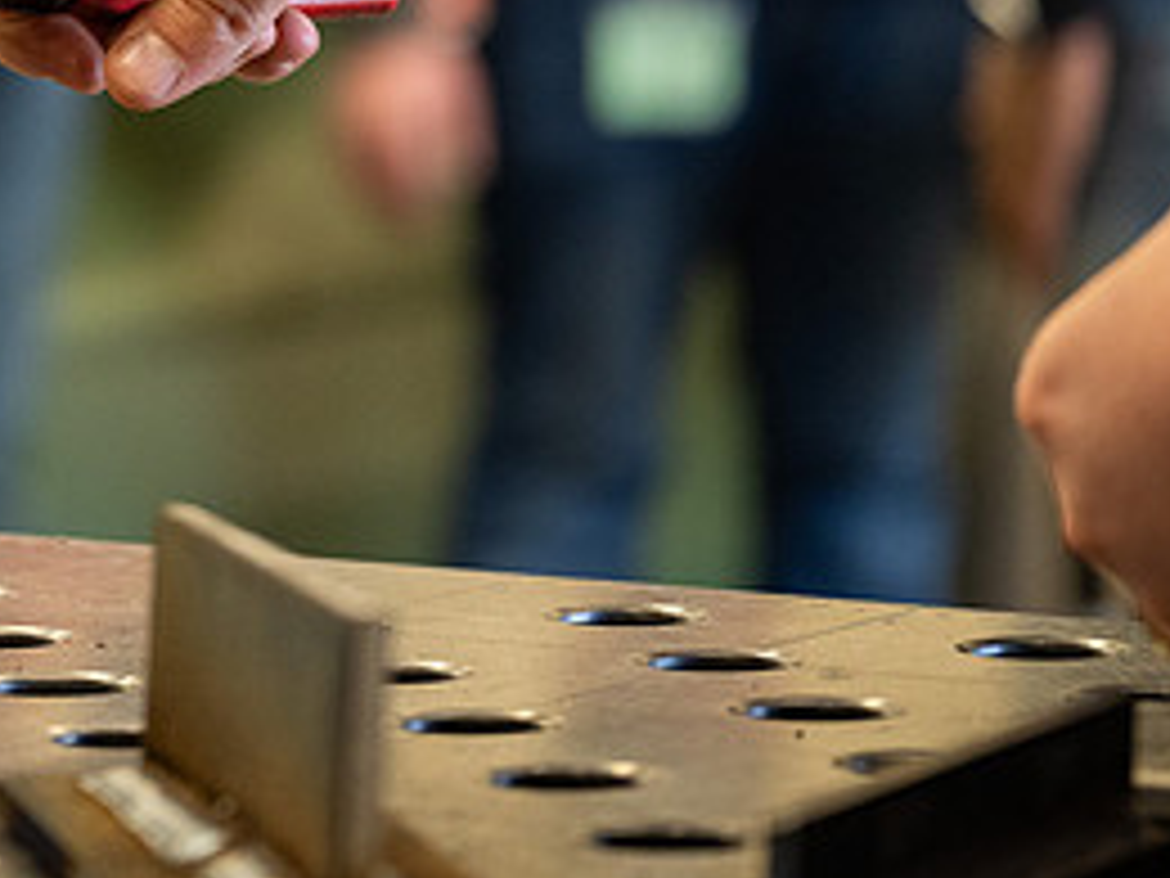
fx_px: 7470
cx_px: -176
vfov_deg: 6.7
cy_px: -180
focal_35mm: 221
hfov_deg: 8.9
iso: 400
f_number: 2.8
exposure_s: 1/200
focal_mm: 70
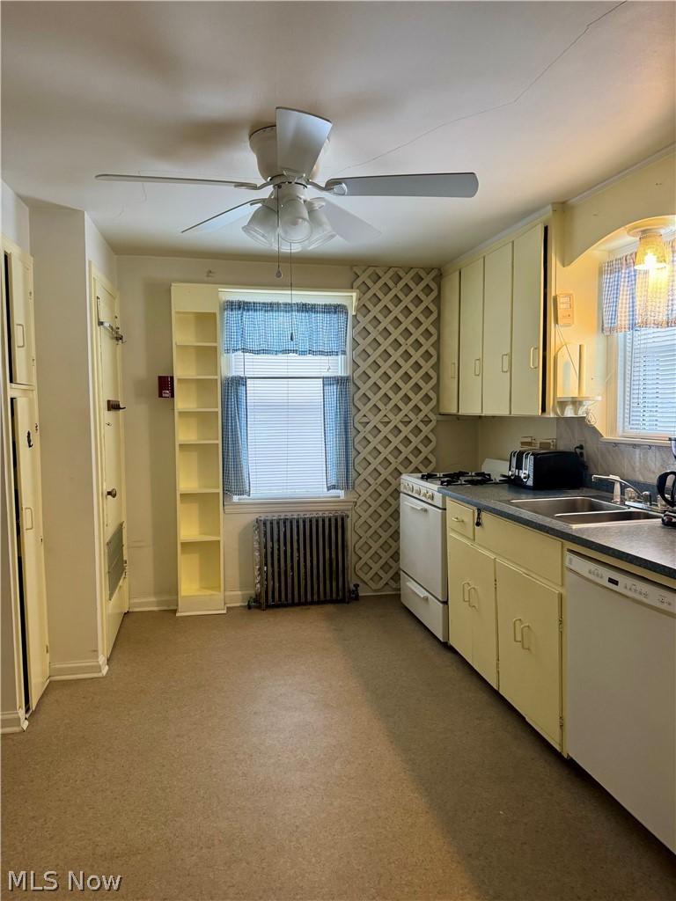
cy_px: 450
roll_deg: +0.7
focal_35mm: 24
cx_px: 338
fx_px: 625
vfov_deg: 71.6
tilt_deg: -4.8
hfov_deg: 56.8
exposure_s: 1/60
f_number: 1.78
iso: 160
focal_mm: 6.76
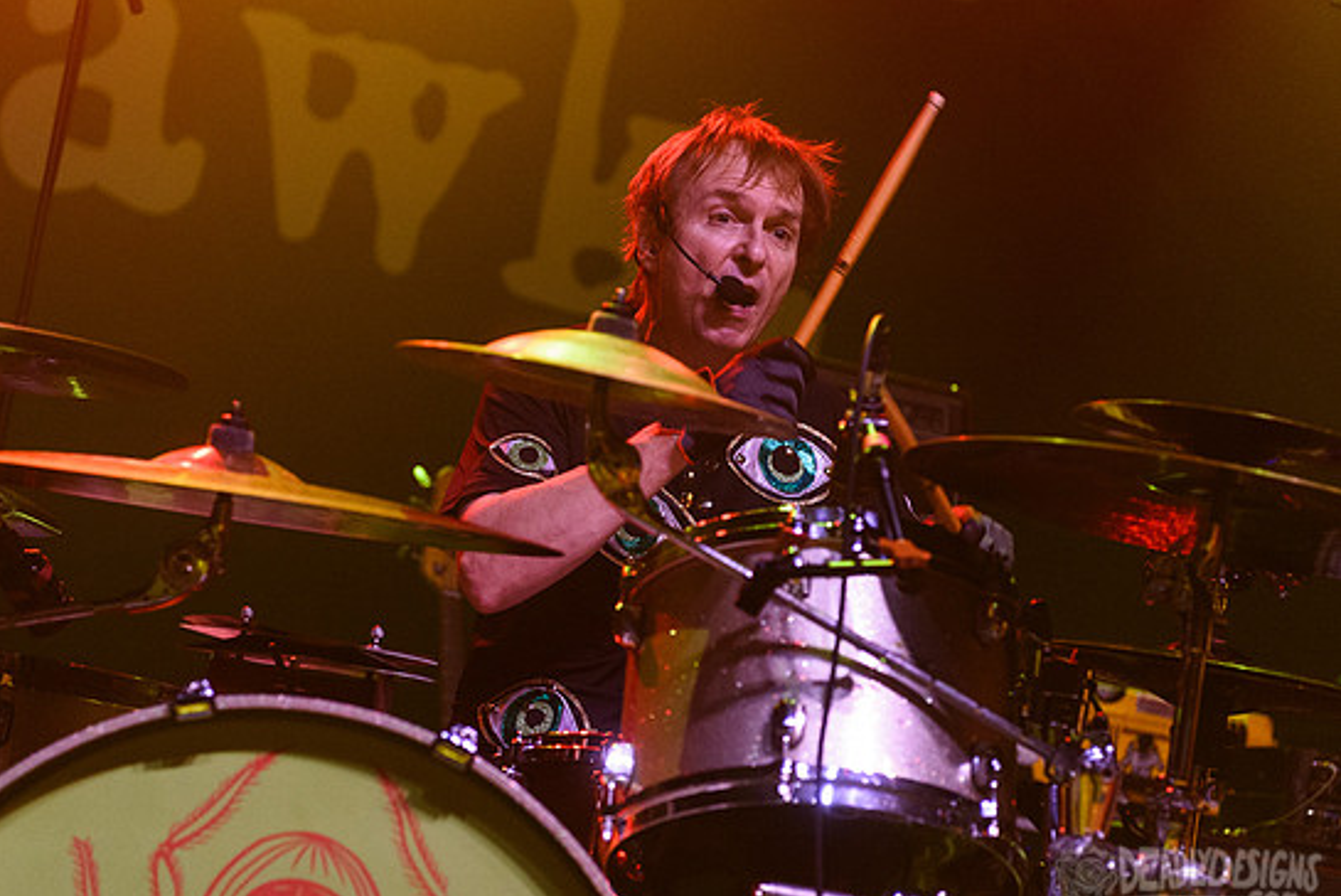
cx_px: 630
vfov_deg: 16.5
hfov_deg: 24.5
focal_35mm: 83
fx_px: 3093
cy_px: 402
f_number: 3.2
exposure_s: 1/320
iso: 3200
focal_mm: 70
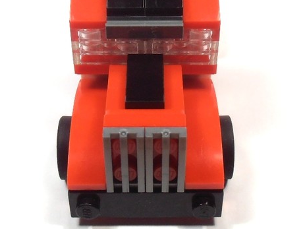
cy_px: 56
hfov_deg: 27.0
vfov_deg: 20.3
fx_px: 634
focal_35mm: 72
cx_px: 146
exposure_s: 1/50
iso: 80
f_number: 3.9
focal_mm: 6.61
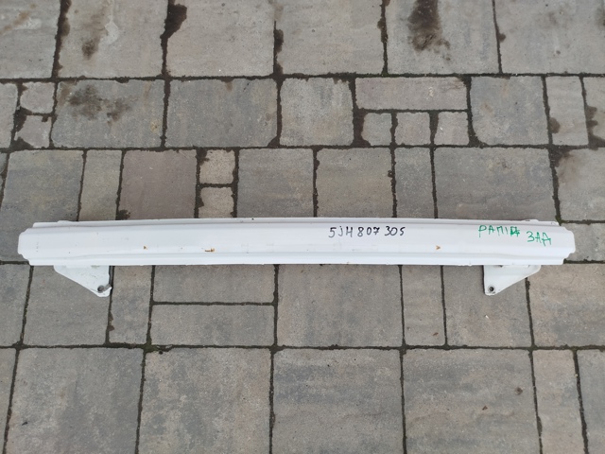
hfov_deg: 71.6
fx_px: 419
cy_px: 227
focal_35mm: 24
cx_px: 302
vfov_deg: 56.8
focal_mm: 5.31
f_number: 1.7
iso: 50
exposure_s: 1/438
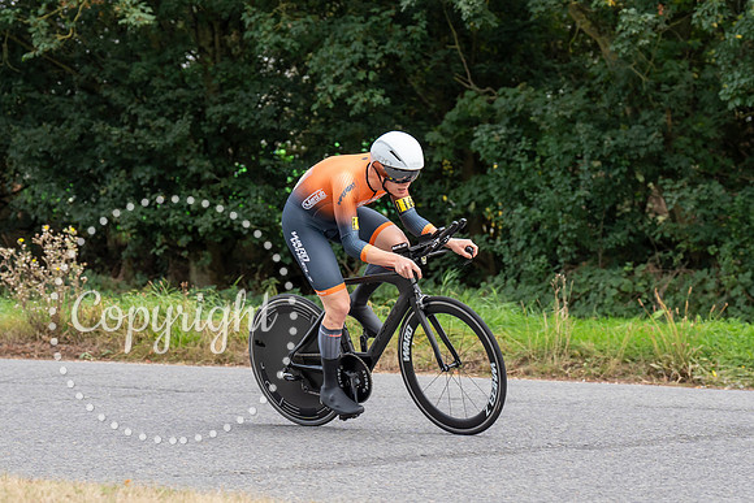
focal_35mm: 145
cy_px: 245
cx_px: 353
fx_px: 3032
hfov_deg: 14.2
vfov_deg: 9.5
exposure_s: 1/1000
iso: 640
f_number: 4
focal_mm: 93
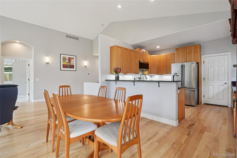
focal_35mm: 16
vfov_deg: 72.0
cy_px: 79
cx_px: 118
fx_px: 109
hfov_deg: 95.0
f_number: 8
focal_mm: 11
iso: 400
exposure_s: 1/20
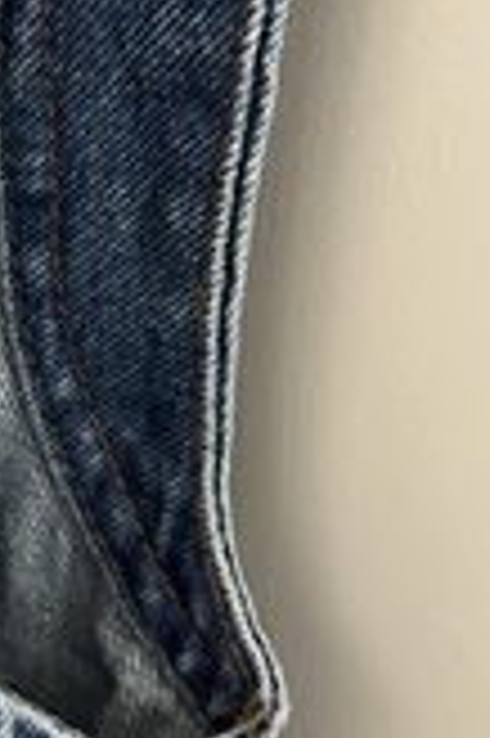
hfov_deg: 19.5
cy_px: 207
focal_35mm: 66
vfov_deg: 30.2
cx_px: -85
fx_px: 1350
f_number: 1.6
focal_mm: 5.1
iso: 500
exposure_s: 1/33
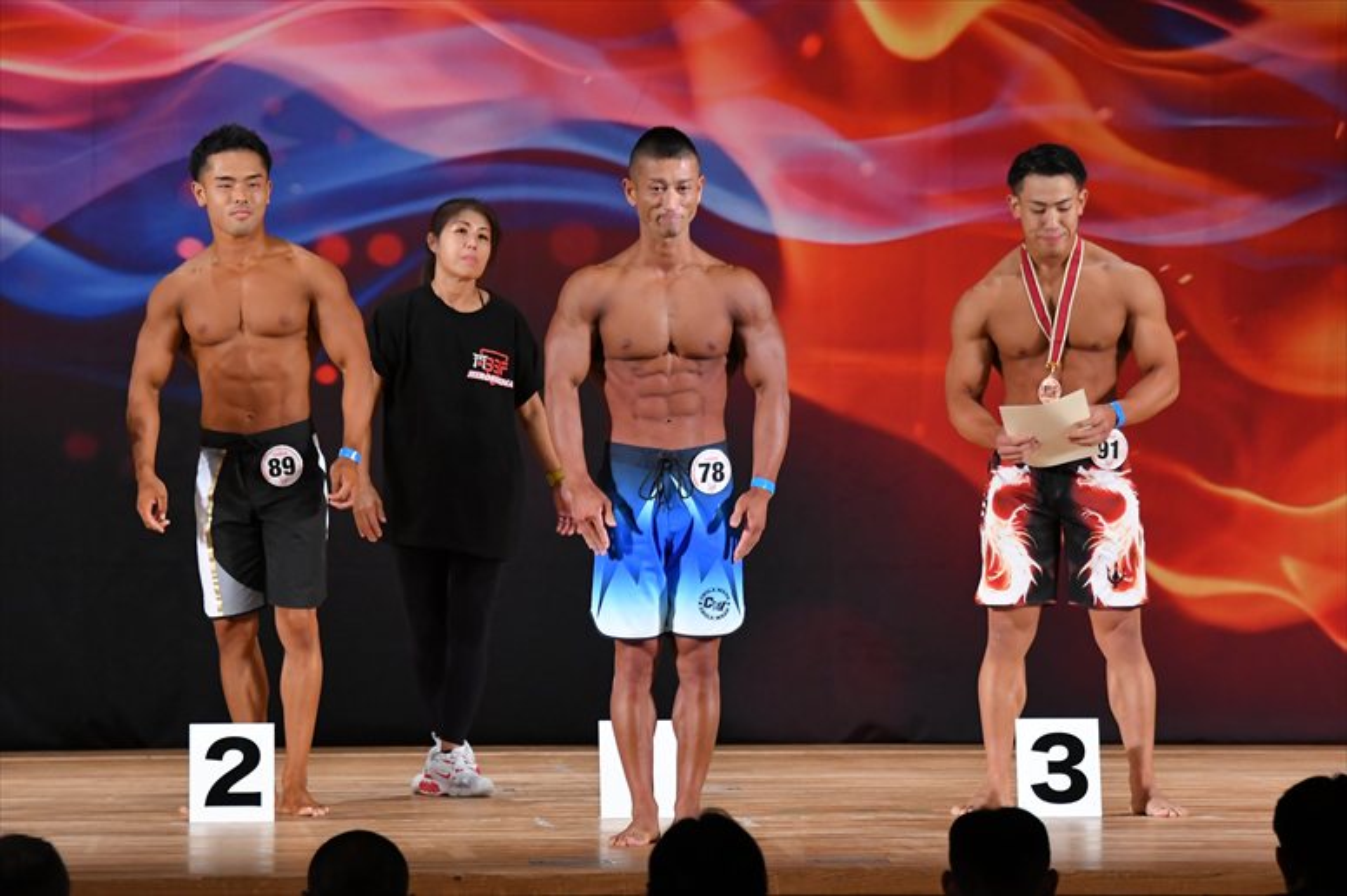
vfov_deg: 6.3
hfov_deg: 9.5
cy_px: 448
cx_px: 674
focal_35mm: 217
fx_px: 8116
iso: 3200
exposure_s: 1/400
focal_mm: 145
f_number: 5.6
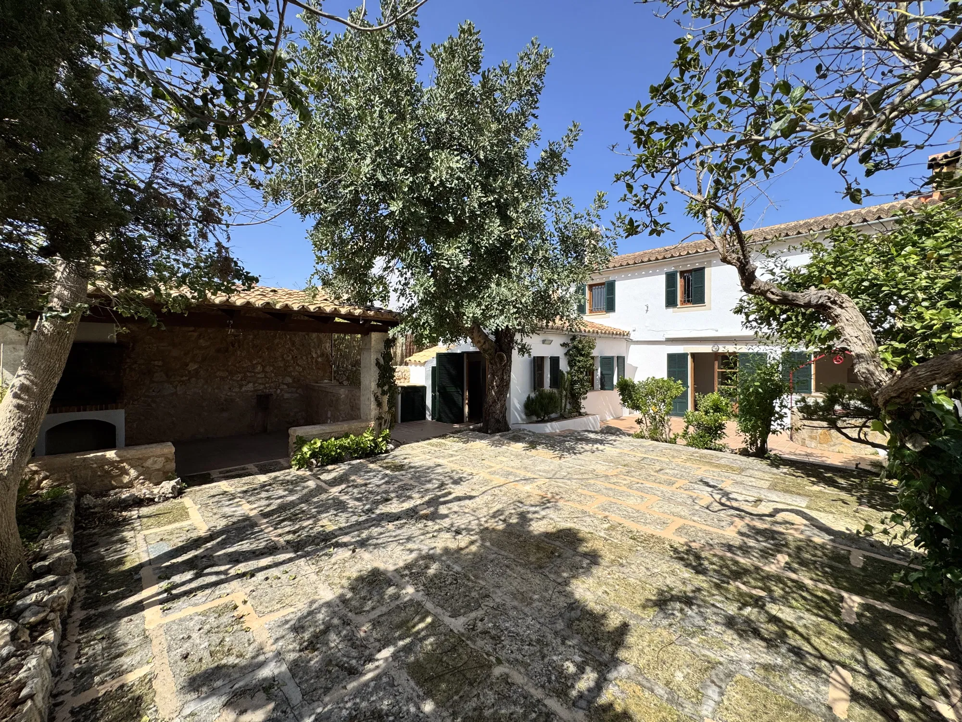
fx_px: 389
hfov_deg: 102.1
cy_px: 361
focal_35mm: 14
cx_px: 481
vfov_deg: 85.7
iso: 40
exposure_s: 1/1789
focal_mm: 2.22
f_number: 2.2
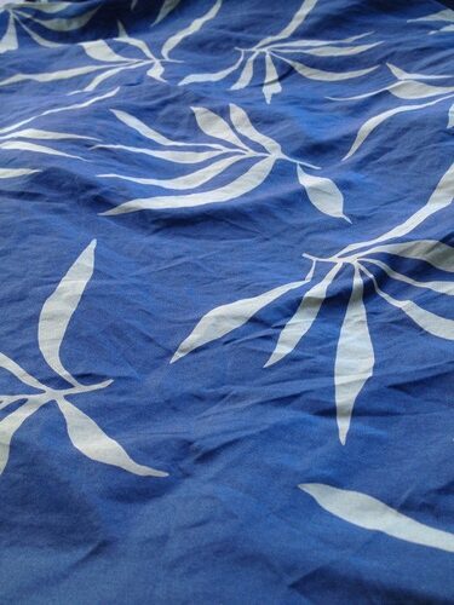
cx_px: 227
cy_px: 302
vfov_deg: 52.6
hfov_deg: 40.7
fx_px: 612
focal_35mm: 35
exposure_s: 1/60
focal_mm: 4.28
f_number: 2.4
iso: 64
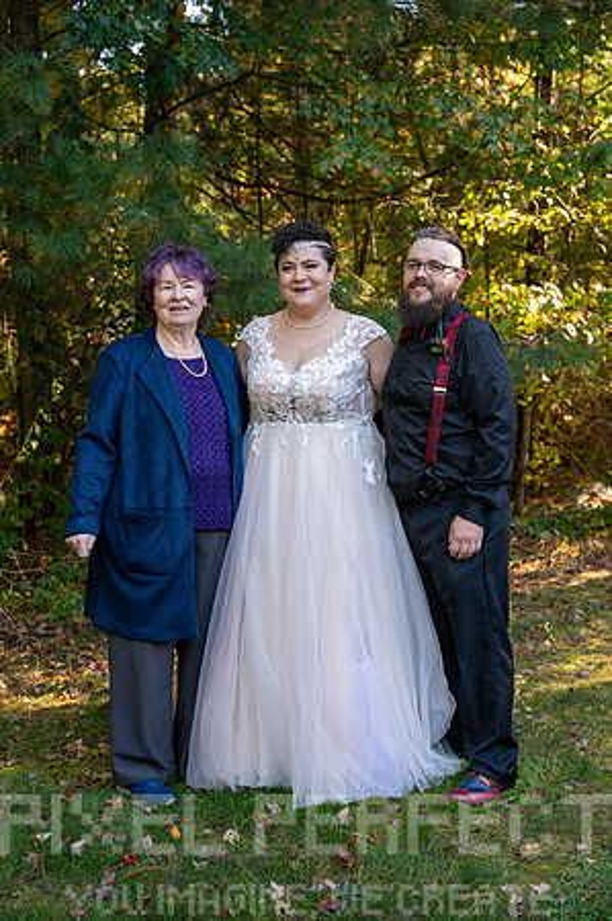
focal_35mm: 50
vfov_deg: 39.6
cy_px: 460
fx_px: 1278
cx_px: 306
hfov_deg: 26.9
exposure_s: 1/1600
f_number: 4.5
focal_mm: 50
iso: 6400
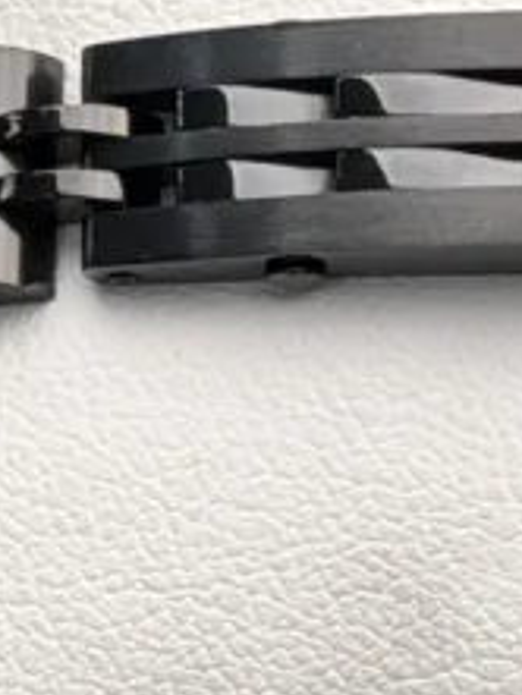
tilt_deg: -76.8
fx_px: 4660
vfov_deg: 8.5
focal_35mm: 232
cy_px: 338
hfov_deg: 6.4
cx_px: 588
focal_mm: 6.76
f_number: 1.78
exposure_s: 1/786
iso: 80
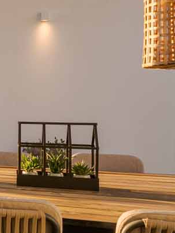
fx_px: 499
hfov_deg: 13.2
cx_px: -274
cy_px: 110
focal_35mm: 74
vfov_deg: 26.3
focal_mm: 14
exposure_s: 1/30
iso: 100
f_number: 8
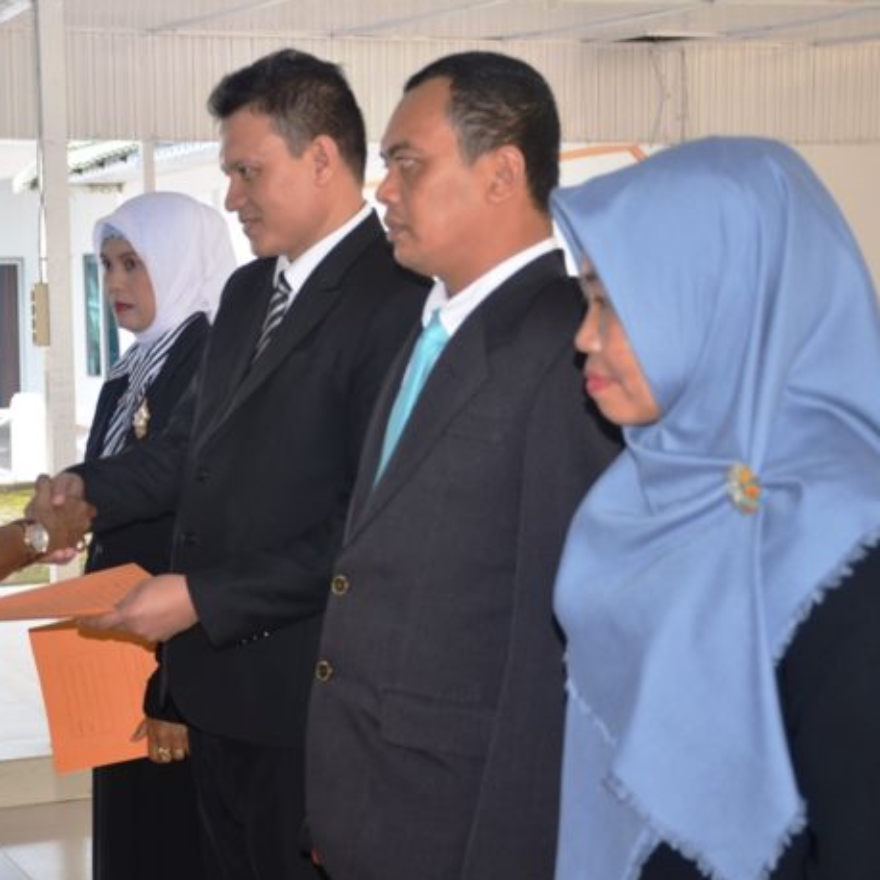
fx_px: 2128
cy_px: 440
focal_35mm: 74
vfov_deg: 23.4
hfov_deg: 23.2
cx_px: 247
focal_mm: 38
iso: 220
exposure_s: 1/125
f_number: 4.2
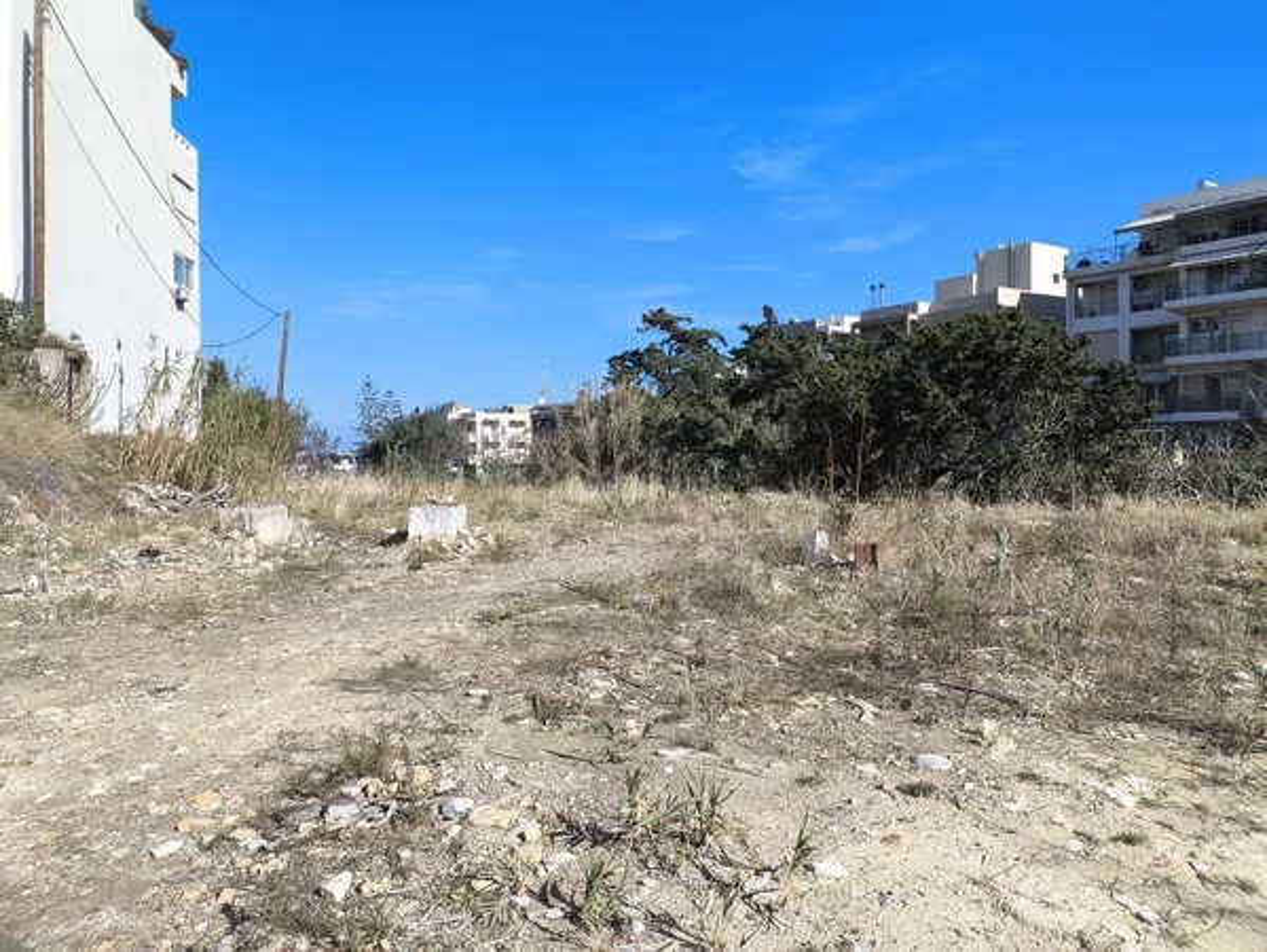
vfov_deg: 54.9
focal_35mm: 25
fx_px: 916
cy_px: 476
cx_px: 634
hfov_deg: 69.4
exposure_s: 1/1247
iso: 50
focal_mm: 4.71
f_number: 1.7
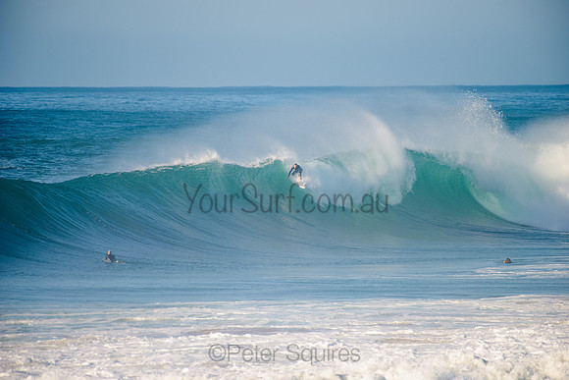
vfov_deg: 2.8
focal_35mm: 500
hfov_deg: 4.1
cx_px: 284
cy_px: 190
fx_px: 7904
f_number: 5.6
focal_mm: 500
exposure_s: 1/1600
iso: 200
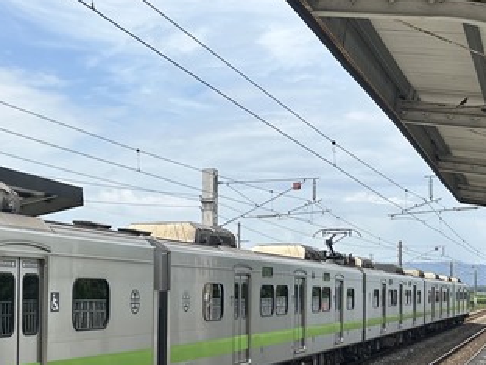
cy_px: 264
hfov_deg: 27.8
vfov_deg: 22.4
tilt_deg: +1.0
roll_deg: -0.6
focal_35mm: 65
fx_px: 913
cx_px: -19
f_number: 1.5
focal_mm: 5.7
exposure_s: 1/5076
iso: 50
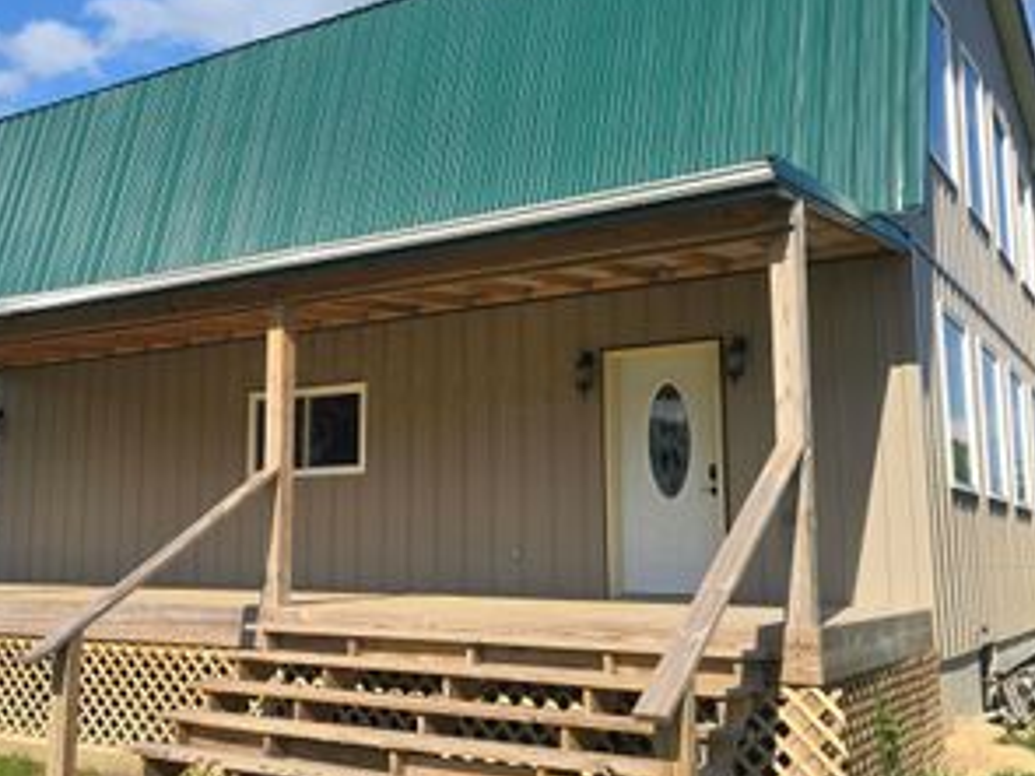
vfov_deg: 36.8
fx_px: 1166
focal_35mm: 39
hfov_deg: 47.5
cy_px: 388
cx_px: 403
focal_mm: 5.4
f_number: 1.8
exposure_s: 1/1714
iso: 25
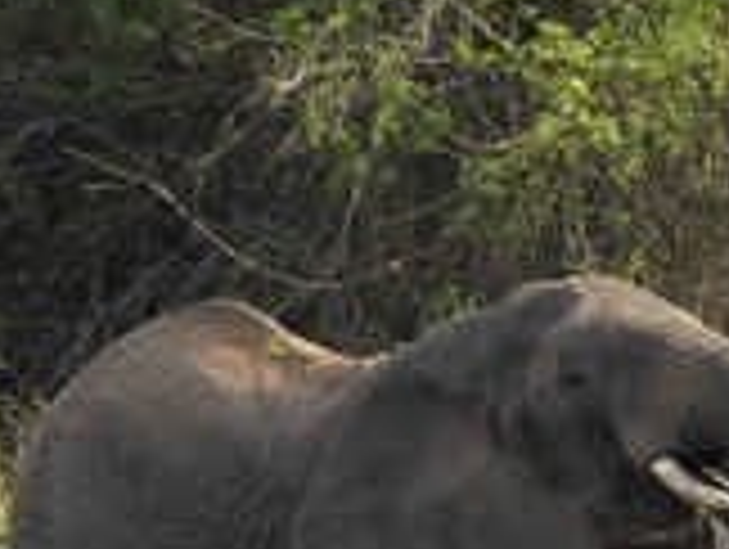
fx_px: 27376
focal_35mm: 1298
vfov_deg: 1.1
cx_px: 963
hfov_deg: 1.5
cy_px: 637
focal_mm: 210
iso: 800
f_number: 11
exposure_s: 1/250
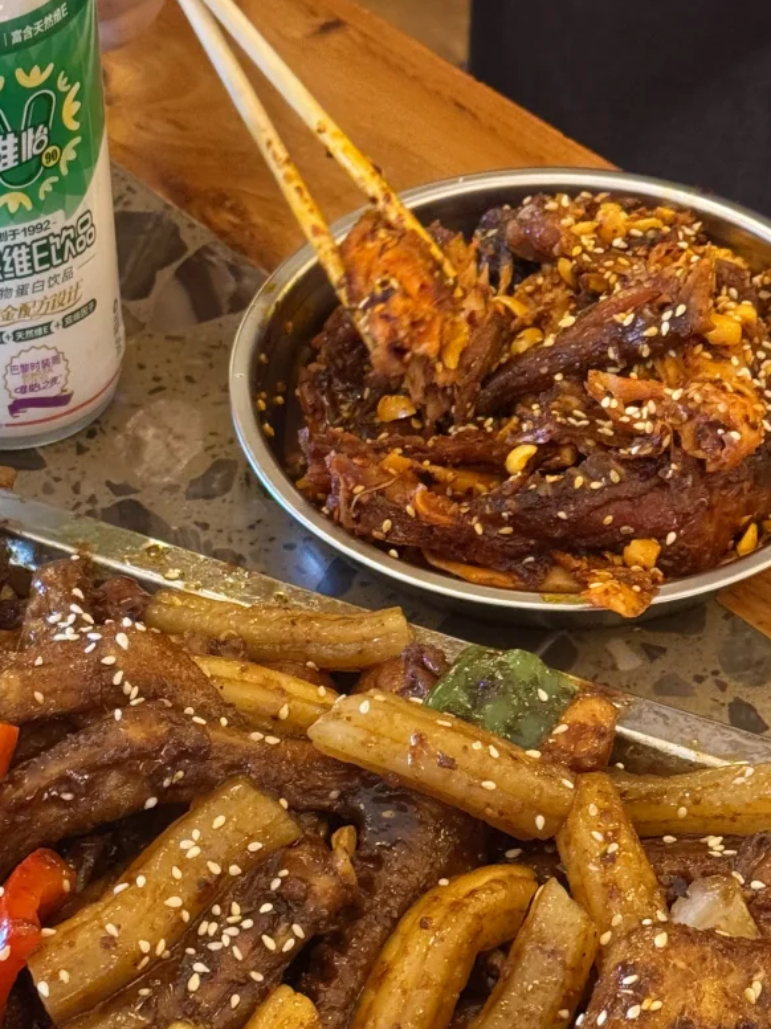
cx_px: 274
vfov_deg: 21.8
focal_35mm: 89
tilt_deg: -48.6
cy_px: 759
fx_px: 2645
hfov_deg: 16.6
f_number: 1.78
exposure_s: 1/33
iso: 400
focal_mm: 6.76
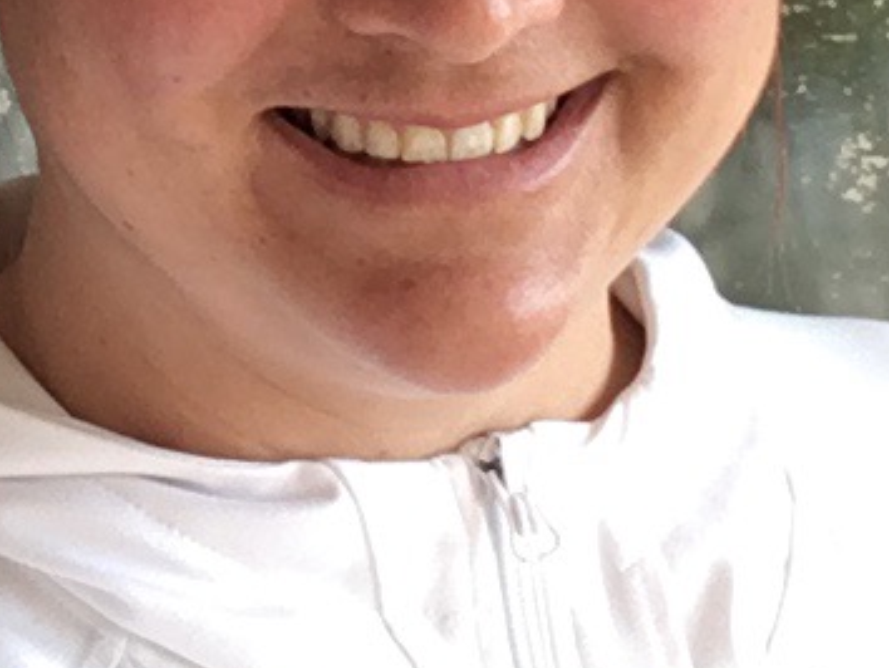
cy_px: 23
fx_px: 2878
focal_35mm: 112
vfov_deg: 13.1
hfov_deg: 17.5
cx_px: 326
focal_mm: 2.15
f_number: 2.4
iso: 50
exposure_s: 1/60
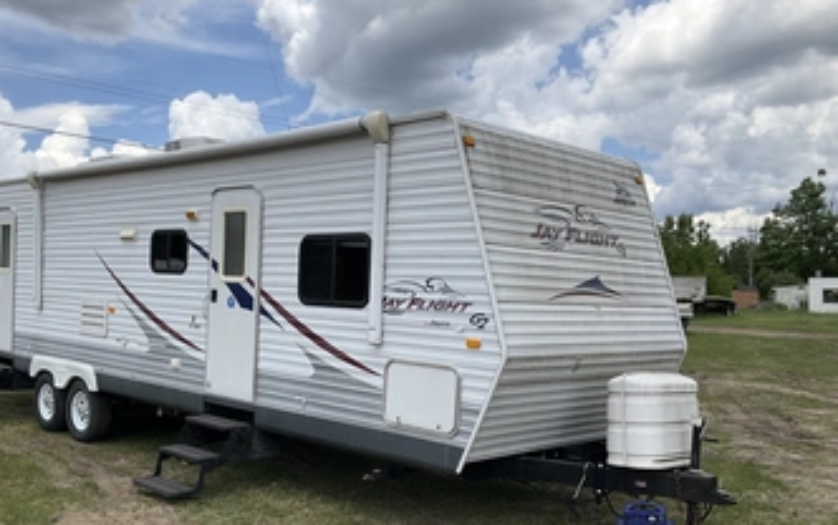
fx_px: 846
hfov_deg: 52.4
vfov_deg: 34.3
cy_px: 323
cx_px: 343
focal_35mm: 37
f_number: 1.8
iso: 25
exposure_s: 1/2427
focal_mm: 3
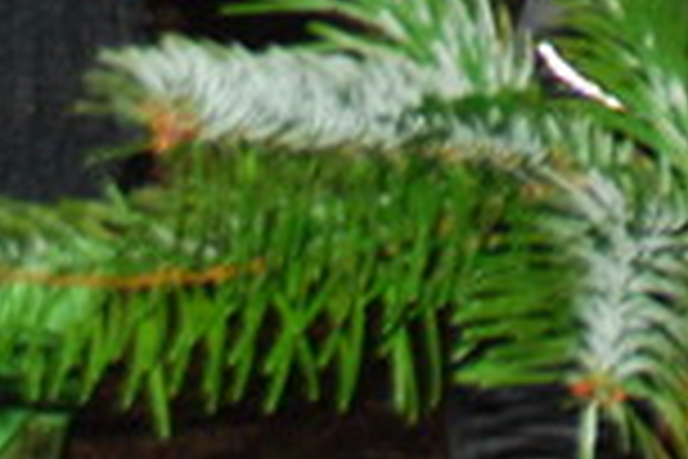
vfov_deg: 4.8
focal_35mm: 275
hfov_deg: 7.5
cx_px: 641
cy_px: -794
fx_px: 5255
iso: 800
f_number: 5
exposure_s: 1/60
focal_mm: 28
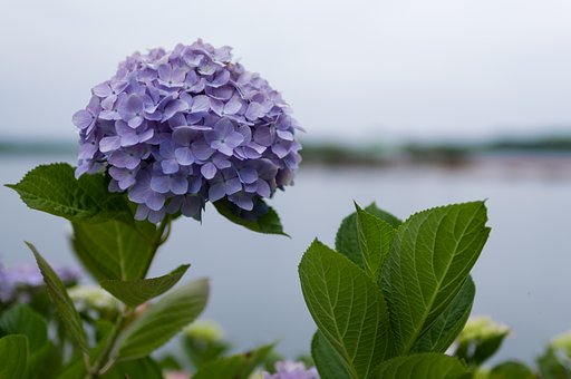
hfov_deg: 43.7
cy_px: 190
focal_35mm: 45
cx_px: 286
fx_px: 713
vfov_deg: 29.8
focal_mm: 30
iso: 100
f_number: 1.4
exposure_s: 1/3200
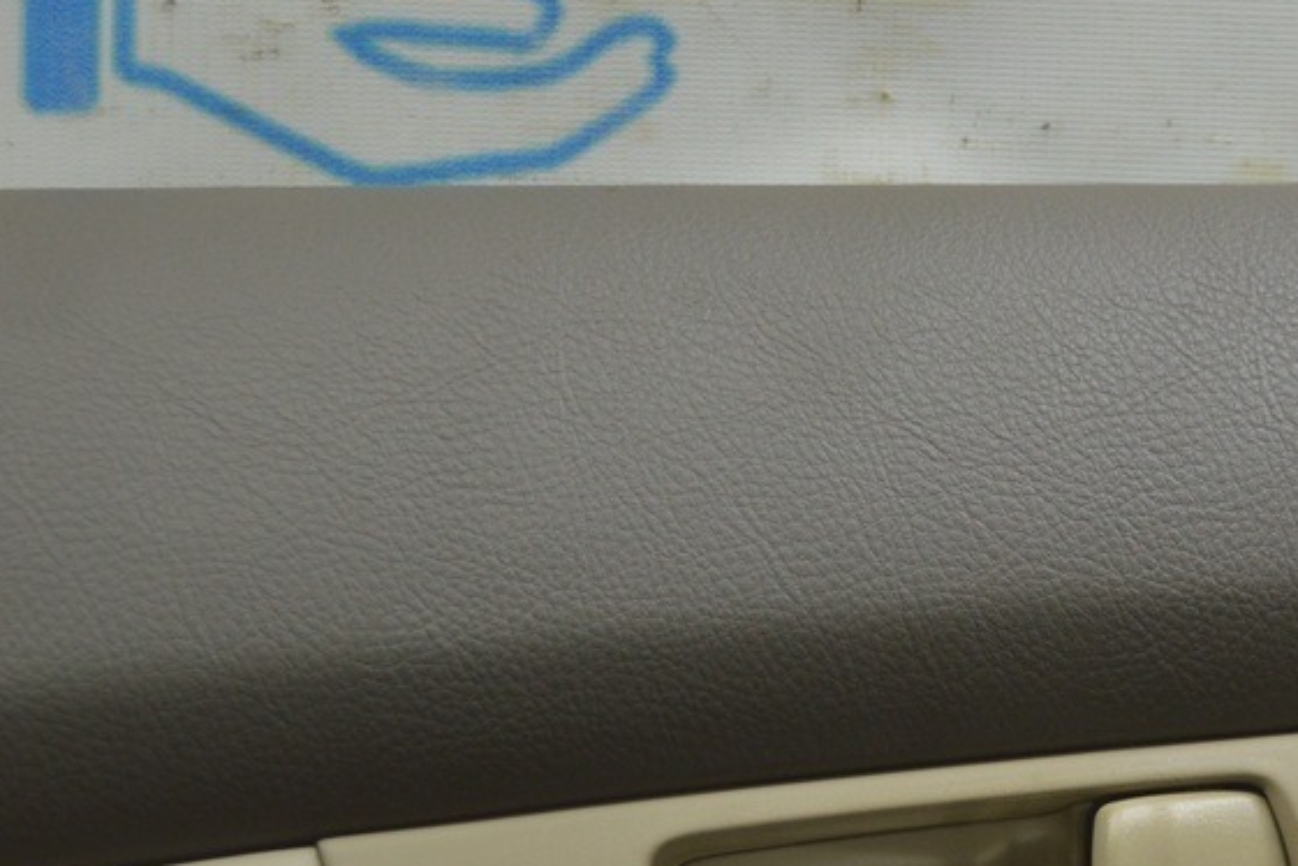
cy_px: 687
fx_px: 3749
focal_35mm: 104
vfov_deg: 13.1
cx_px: 1020
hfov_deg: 19.5
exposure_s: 1/40
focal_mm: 38
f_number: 4.8
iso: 400
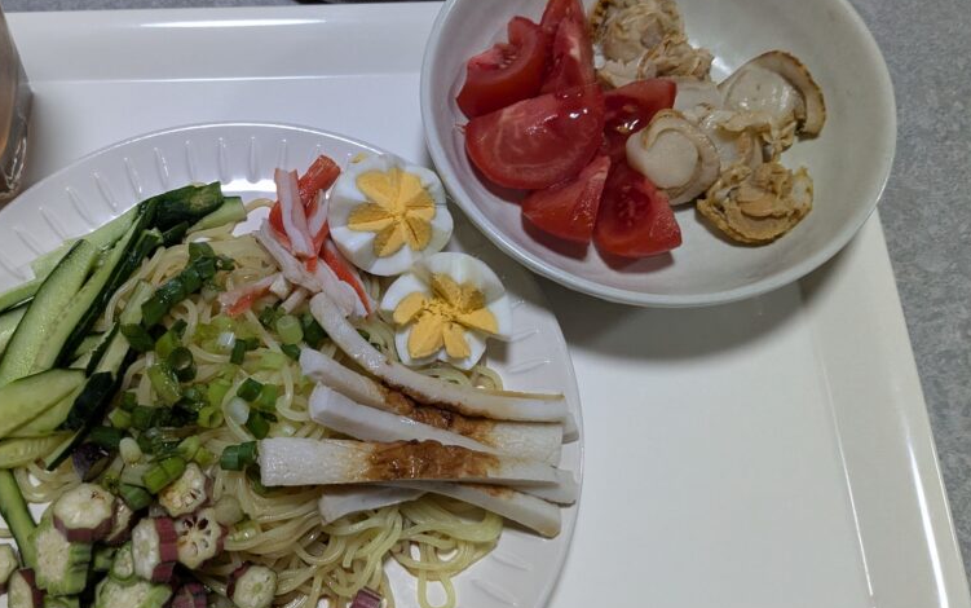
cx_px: 317
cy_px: 292
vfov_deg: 32.8
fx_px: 1032
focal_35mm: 39
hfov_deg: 49.4
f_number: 1.73
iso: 219
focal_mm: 4.38
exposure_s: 1/120
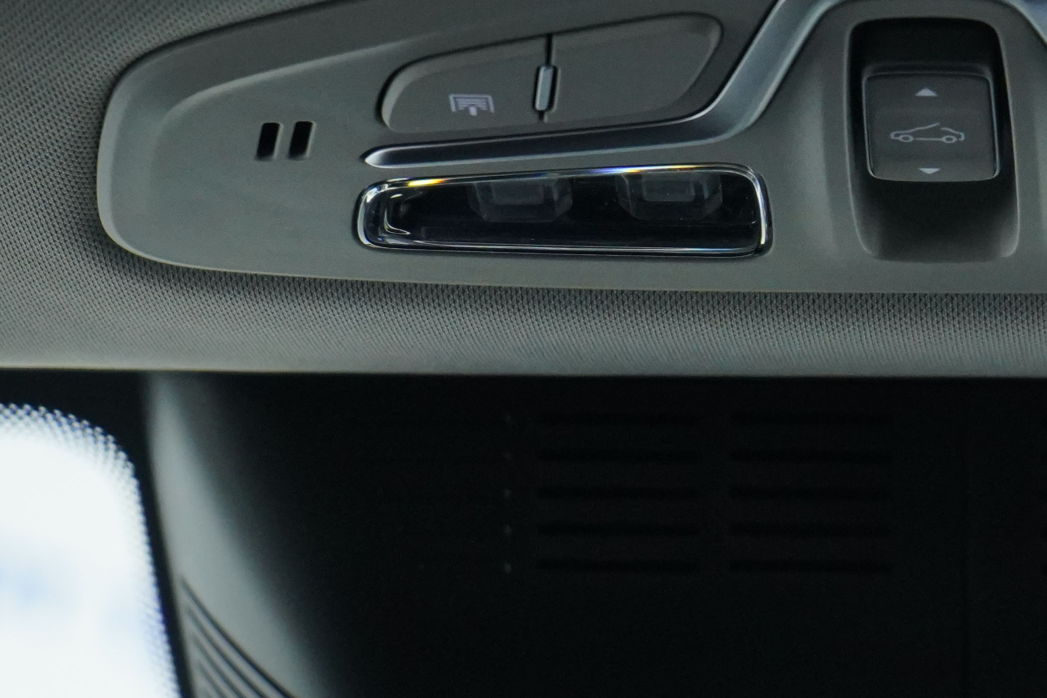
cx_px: 974
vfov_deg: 6.8
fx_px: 5874
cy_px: 609
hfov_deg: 10.1
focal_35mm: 202
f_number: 5.6
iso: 2500
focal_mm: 70
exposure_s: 1/125
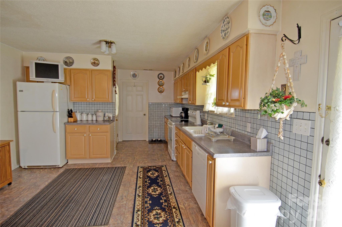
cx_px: 171
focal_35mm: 18
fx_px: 171
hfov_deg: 90.1
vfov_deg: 67.1
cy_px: 114
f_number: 4
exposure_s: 1/60
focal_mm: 12
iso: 500
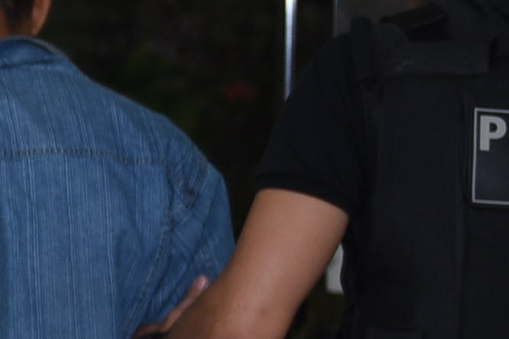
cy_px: 179
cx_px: -685
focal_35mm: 237
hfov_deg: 8.1
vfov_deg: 5.8
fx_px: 3351
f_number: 2.8
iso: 400
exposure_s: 1/160
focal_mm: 35
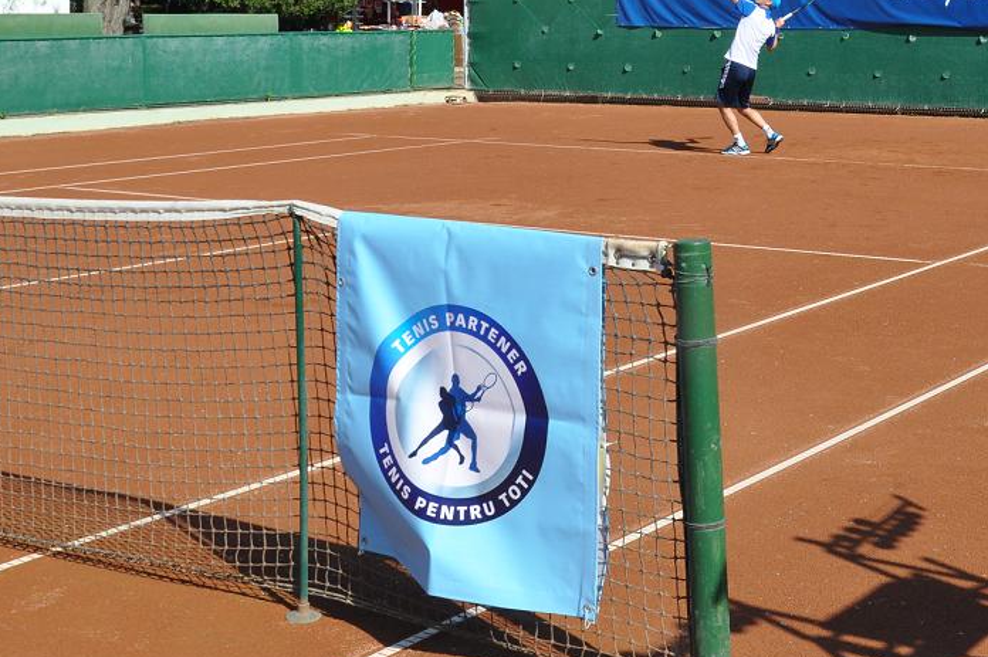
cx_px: 767
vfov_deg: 21.8
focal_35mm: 61
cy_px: 79
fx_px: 1673
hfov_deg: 32.2
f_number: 11
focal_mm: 22
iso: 400
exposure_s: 1/500
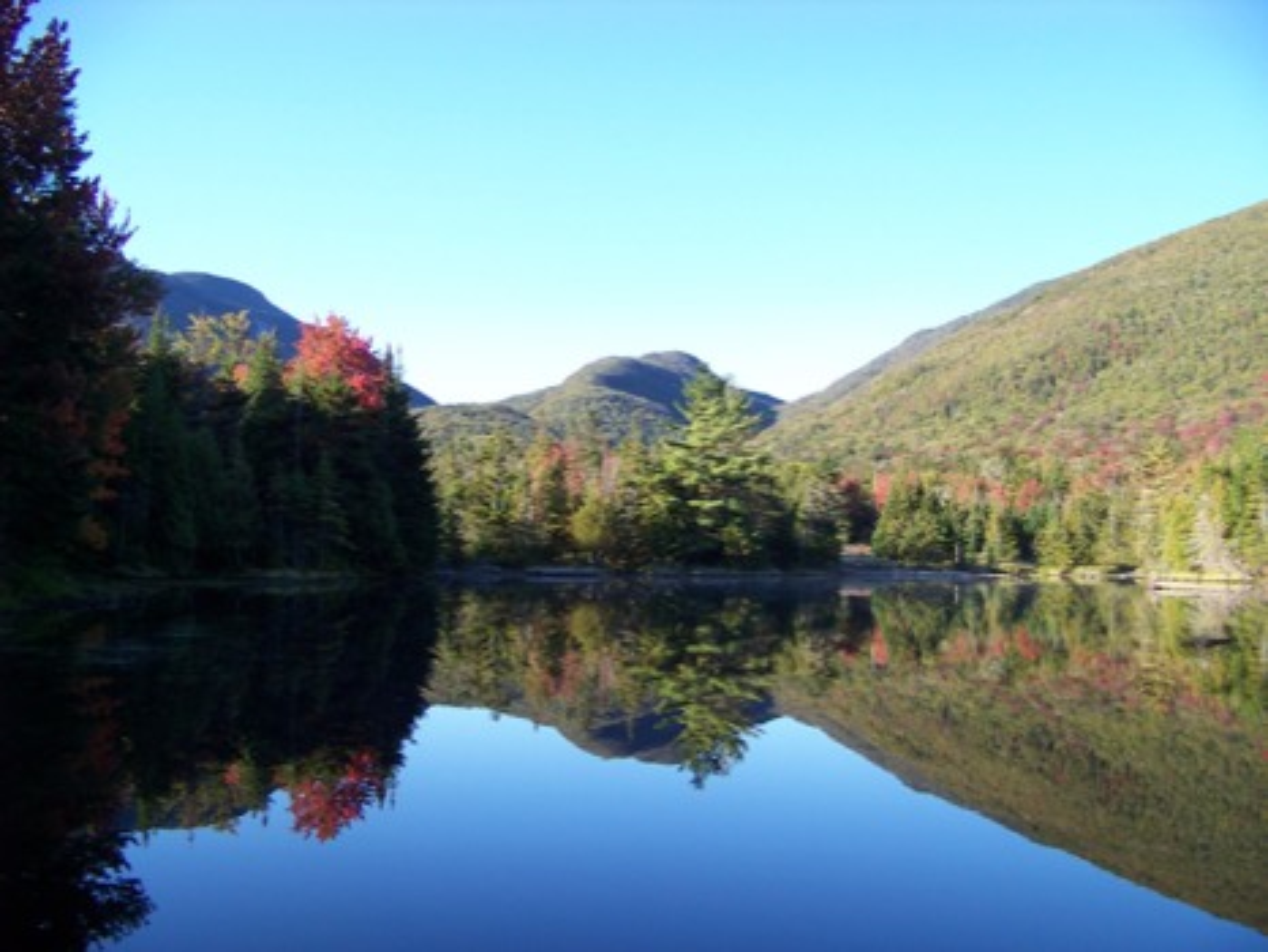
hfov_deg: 51.3
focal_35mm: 36
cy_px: 476
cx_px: 634
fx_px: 1319
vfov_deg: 39.7
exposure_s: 1/250
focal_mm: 5.85
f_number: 2.8
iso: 65
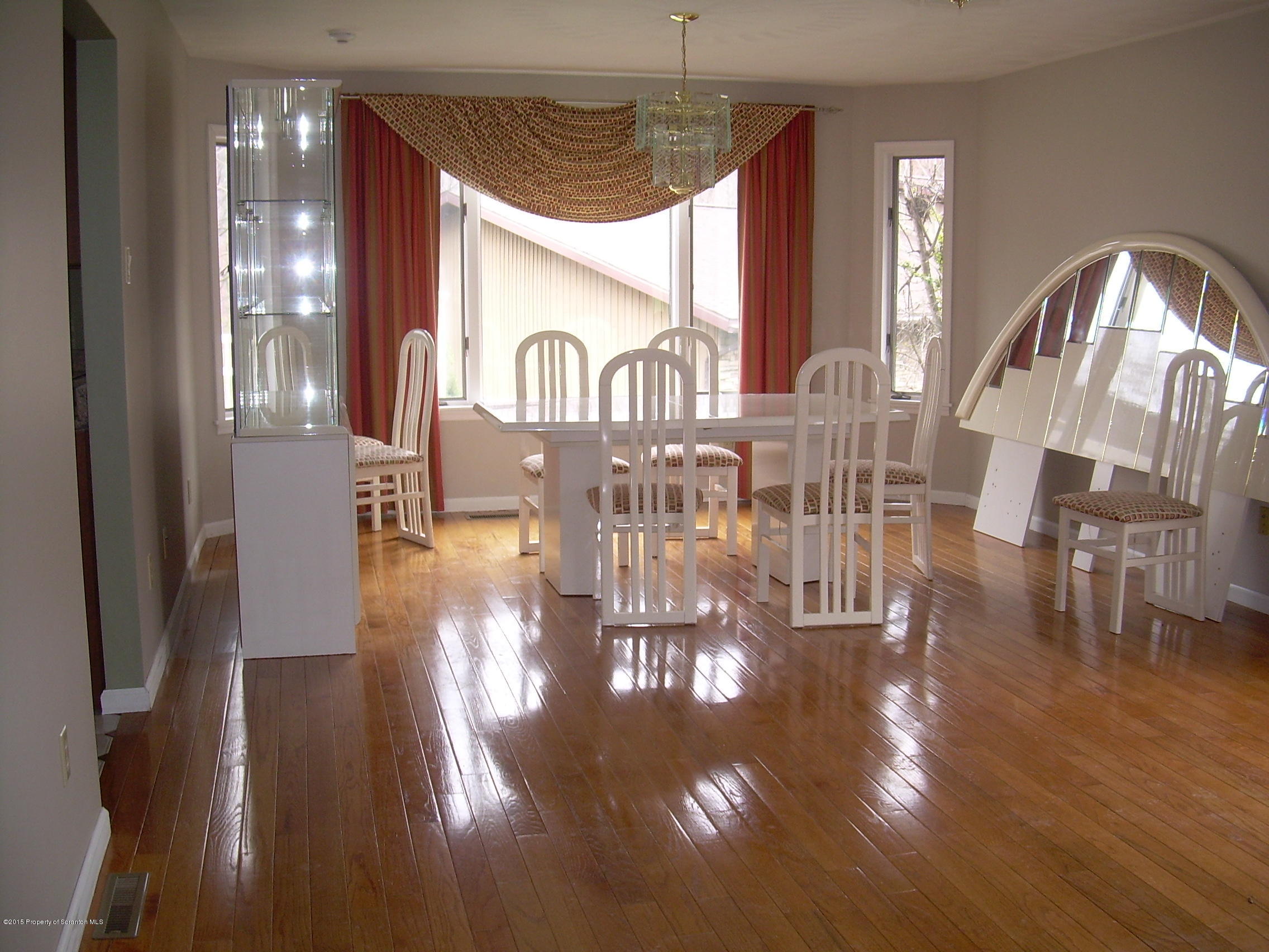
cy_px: 476
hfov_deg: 49.0
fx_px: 1393
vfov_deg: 37.7
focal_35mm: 38
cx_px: 634
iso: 50
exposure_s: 1/30
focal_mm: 6.3
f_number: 2.8
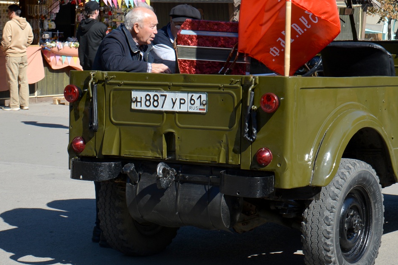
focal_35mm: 91
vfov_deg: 15.0
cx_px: 293
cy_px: 93
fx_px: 1005
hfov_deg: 22.2
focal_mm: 38
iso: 125
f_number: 8
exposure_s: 1/250
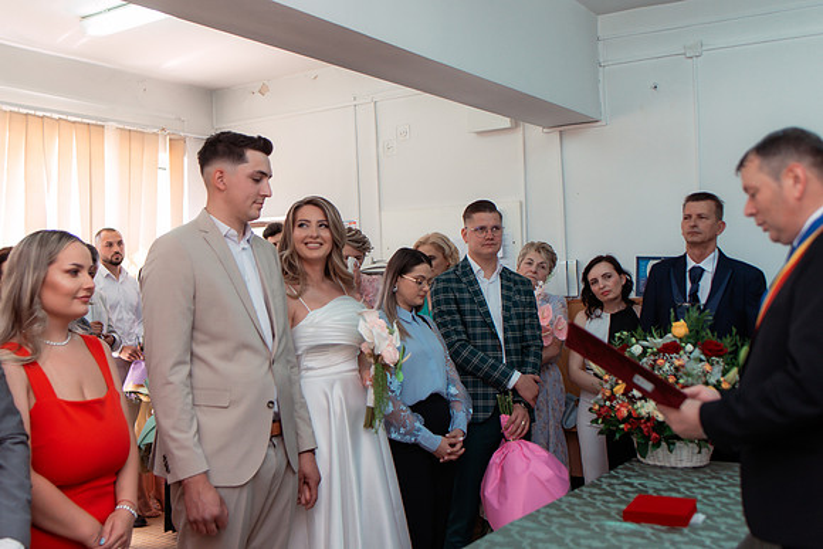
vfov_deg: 34.8
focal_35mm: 38
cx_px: 373
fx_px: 876
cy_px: 249
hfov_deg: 50.3
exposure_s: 1/250
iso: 800
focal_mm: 35
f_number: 2.8
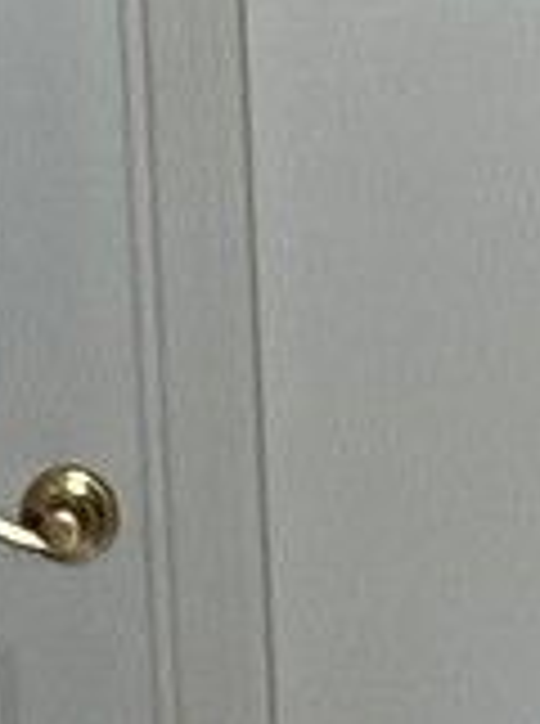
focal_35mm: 185
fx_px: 3863
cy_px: 274
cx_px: -140
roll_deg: +3.7
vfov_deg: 10.7
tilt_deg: -11.5
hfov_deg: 7.9
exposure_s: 1/41
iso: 320
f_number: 1.8
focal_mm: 3
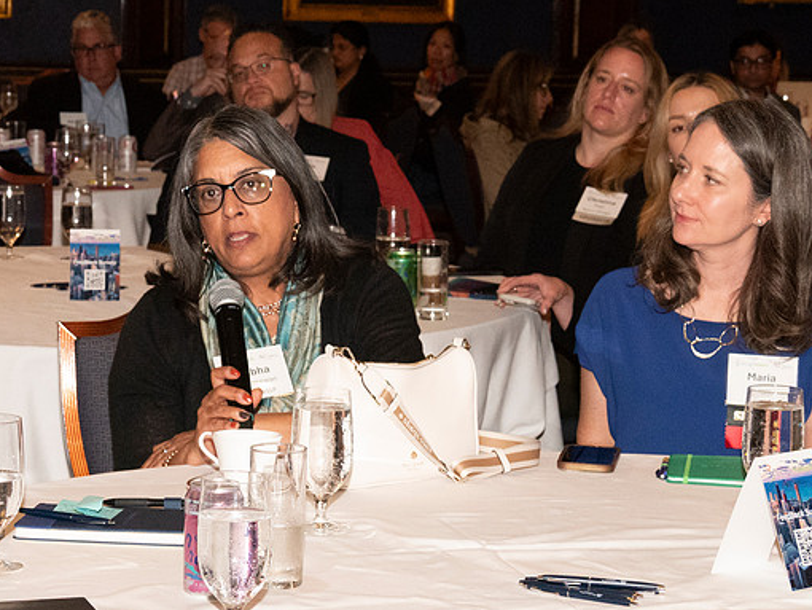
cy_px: 271
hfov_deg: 19.0
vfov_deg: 14.4
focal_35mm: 103
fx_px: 2417
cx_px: 270
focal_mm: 52
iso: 6400
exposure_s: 1/100
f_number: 9
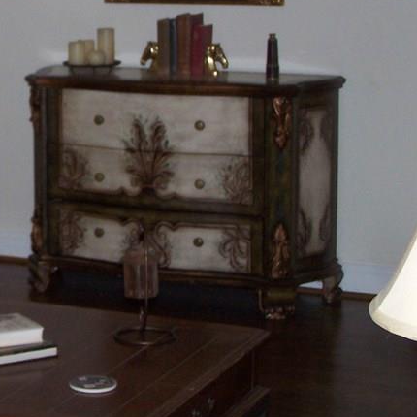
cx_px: -31
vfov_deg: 14.7
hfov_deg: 14.5
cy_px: 64
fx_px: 1608
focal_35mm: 118
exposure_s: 1/60
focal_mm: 9.3
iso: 140
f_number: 3.1
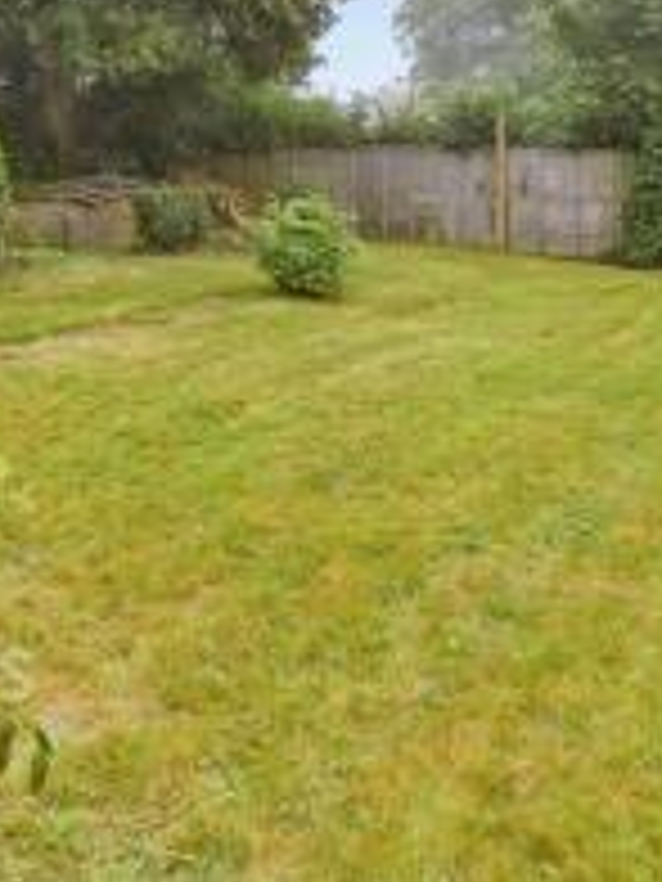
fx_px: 892
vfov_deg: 49.6
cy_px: 178
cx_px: 410
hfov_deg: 40.4
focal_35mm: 35
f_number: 8
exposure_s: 1/80
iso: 160
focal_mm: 10
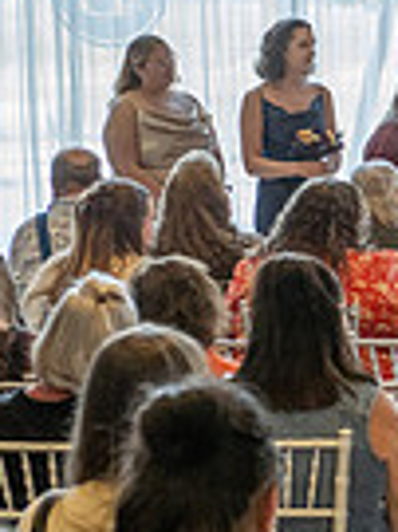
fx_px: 2226
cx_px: 835
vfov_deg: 13.6
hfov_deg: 9.5
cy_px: 388
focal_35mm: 145
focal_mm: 35
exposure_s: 1/200
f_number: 2.8
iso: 1250
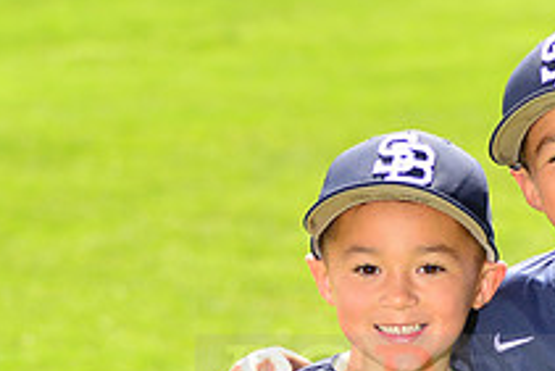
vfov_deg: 5.3
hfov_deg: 7.8
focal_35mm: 261
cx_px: 637
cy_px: 370
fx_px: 4026
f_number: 5
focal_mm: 95
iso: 100
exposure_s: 1/250
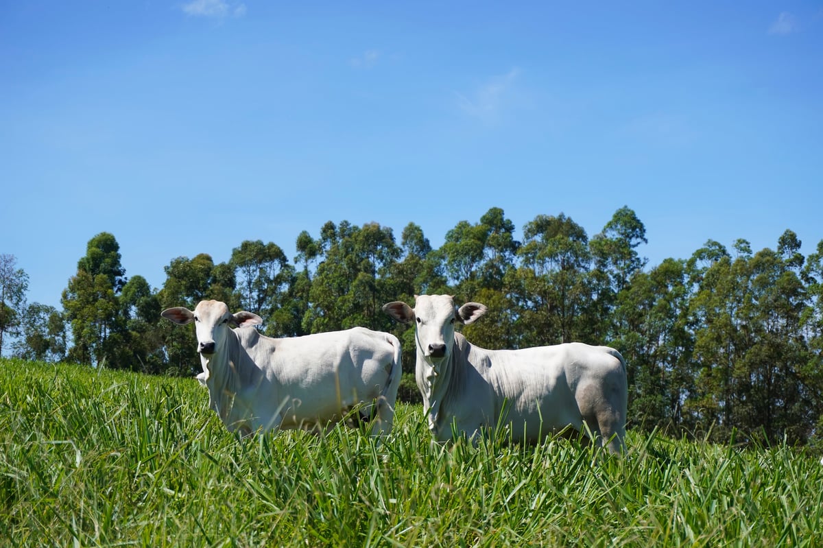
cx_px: 412
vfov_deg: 18.2
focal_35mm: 75
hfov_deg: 27.0
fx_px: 1714
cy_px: 274
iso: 100
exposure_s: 1/640
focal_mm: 50
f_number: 5.6
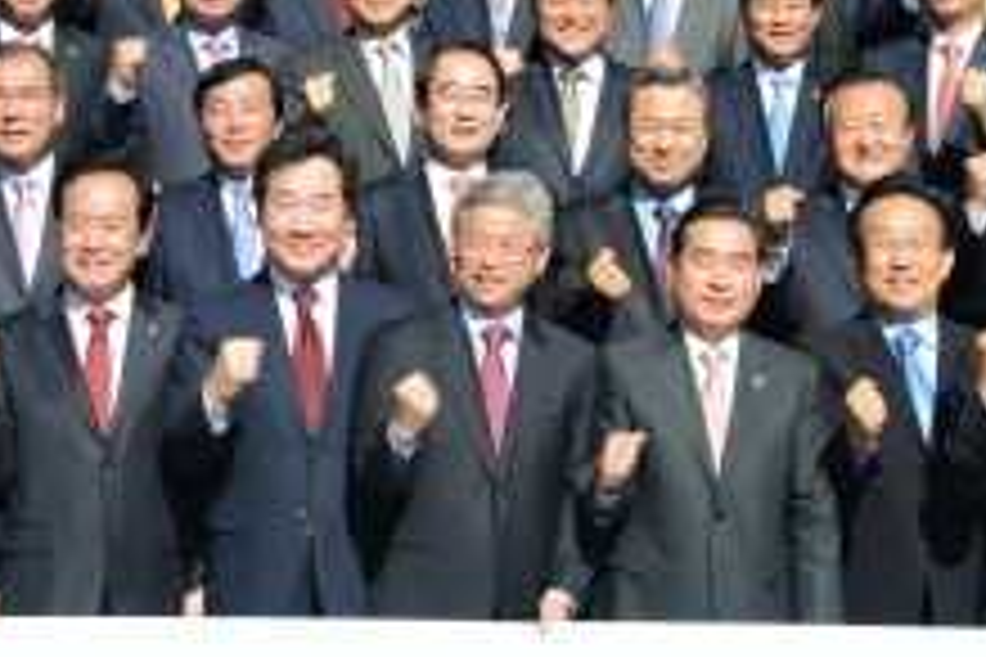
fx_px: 4382
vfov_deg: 8.5
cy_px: -47
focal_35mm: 160
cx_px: 495
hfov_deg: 12.8
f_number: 13
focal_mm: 70
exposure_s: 1/500
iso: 640
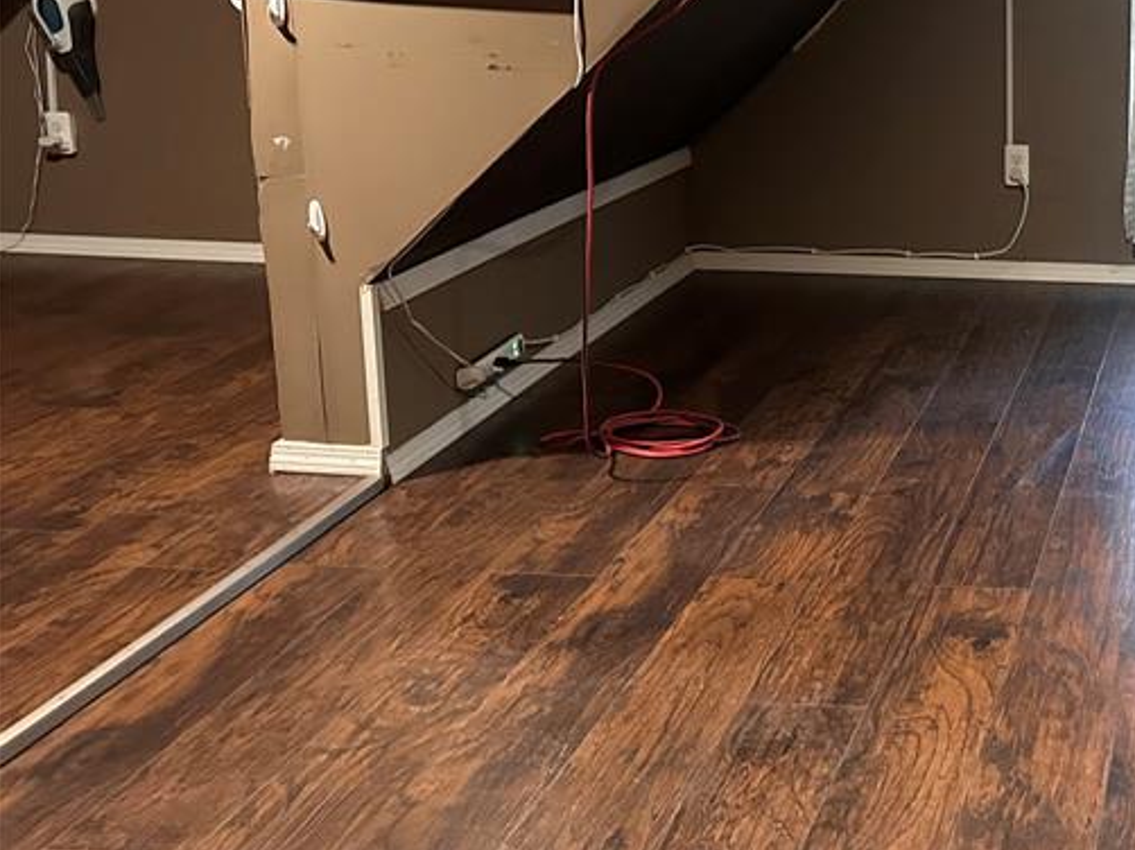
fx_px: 1606
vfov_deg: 29.2
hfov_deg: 35.0
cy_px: 206
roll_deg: -1.5
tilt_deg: -11.1
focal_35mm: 49
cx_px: 1155
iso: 800
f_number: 1.78
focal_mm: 6.86
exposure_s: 1/40
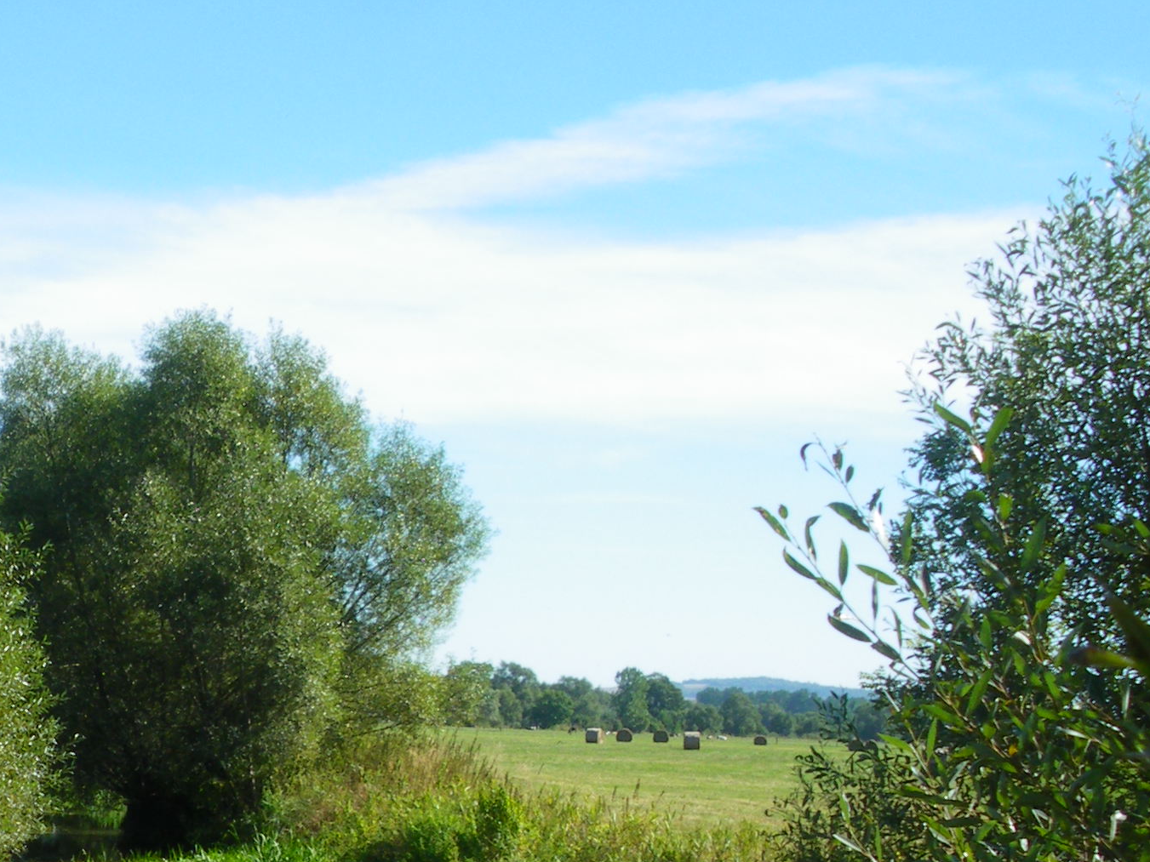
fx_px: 2890
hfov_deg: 21.7
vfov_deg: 16.6
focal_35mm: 87
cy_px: 877
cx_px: -11
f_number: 5.4
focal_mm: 6.3
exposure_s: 1/200
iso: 64
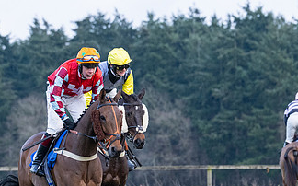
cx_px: 115
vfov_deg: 3.4
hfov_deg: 5.5
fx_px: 3108
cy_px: 170
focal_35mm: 383
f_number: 4
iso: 1000
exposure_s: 1/400
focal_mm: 120
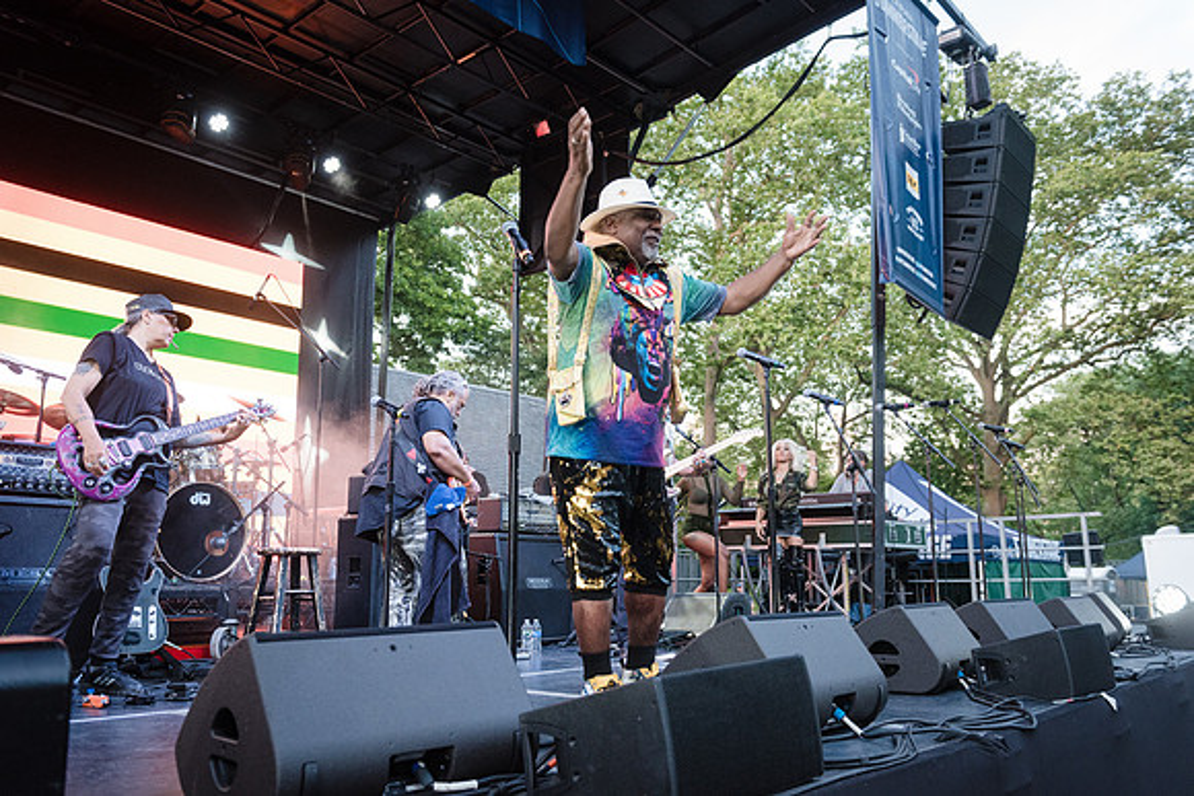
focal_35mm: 29
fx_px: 962
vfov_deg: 45.0
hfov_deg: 63.6
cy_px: 398
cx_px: 597
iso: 2000
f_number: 4
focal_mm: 29
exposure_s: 1/250
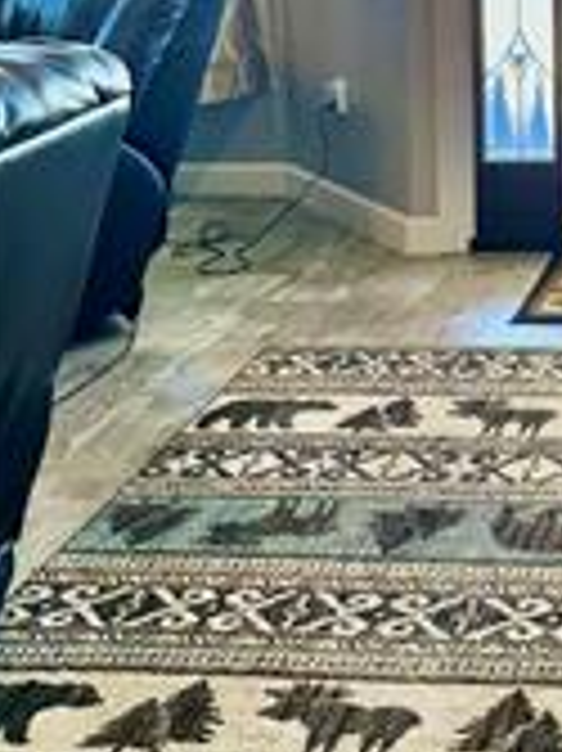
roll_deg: +0.7
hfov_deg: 19.2
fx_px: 1496
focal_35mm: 69
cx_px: 782
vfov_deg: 26.0
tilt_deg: -5.0
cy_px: -81
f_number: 1.78
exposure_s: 1/120
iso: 64
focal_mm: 6.86
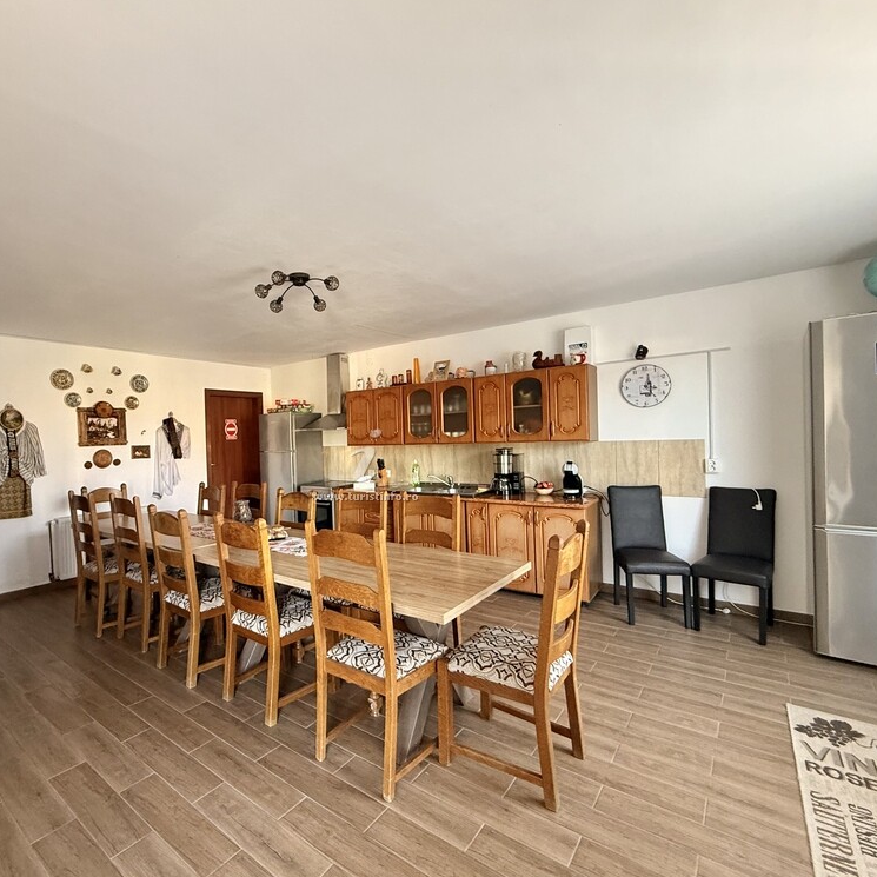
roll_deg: +1.7
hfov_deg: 82.8
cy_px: 444
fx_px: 487
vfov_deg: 84.0
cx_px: 346
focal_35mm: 17
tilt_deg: -0.3
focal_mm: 2.22
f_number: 2.2
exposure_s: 1/60
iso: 400
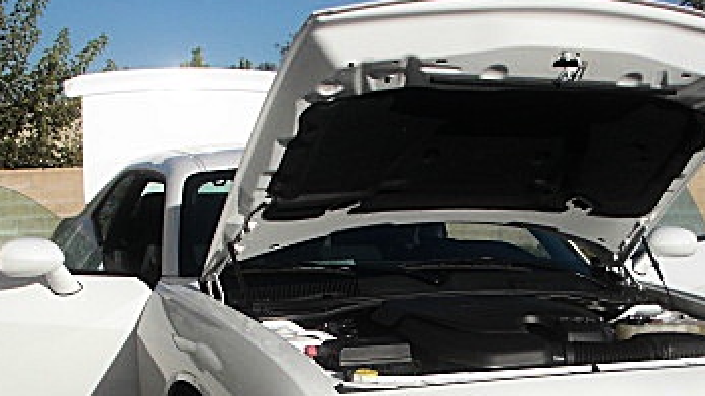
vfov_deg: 16.4
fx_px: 1345
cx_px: 406
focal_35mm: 72
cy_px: 382
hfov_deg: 29.3
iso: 50
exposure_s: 1/200
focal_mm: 6.3
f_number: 7.9
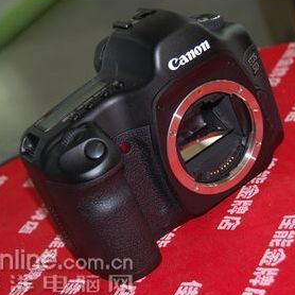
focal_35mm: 78
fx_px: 752
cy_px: 151
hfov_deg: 22.2
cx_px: 169
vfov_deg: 22.2
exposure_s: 1/60
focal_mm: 38
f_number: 5
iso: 400
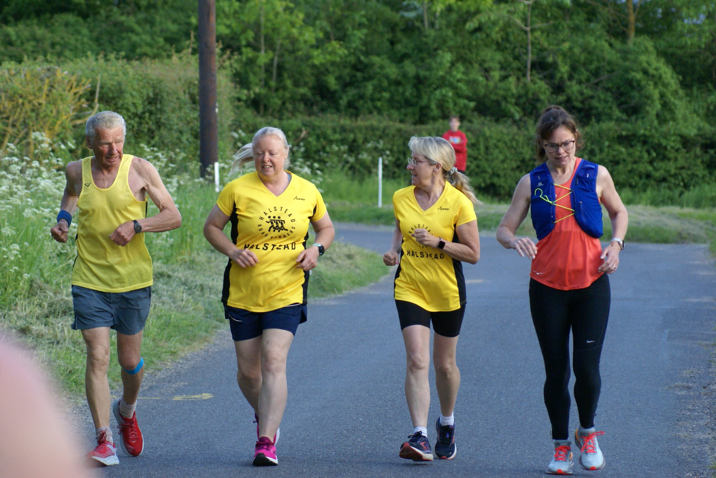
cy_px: 239
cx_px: 358
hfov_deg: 9.1
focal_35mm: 225
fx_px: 4478
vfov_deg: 6.1
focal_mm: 150
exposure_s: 1/320
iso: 800
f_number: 5.6
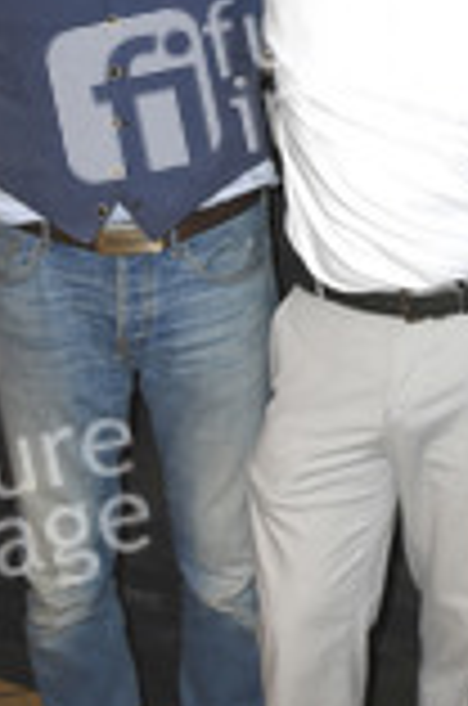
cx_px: 410
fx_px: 1351
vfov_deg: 29.3
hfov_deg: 19.3
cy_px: 301
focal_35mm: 69
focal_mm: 18
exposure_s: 1/125
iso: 800
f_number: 5.6
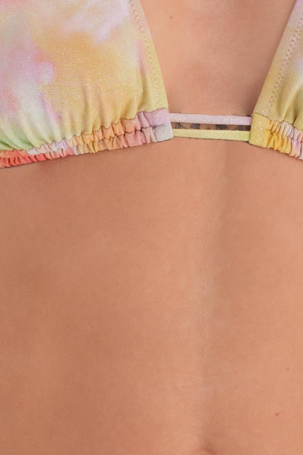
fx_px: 6449
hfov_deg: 2.7
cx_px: 171
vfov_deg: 4.0
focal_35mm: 511
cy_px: 142
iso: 160
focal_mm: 56
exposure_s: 1/125
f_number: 8
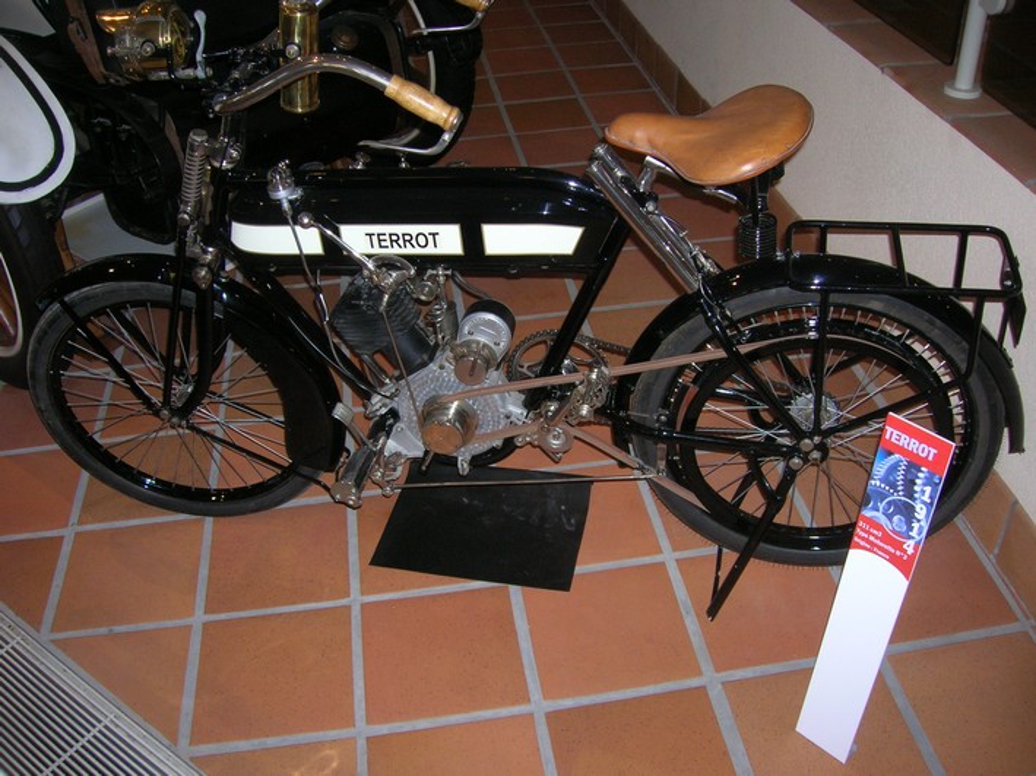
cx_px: 518
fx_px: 1017
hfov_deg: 54.0
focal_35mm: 34
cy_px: 388
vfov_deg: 41.8
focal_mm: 5.7
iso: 99
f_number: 2.9
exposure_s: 1/60.1
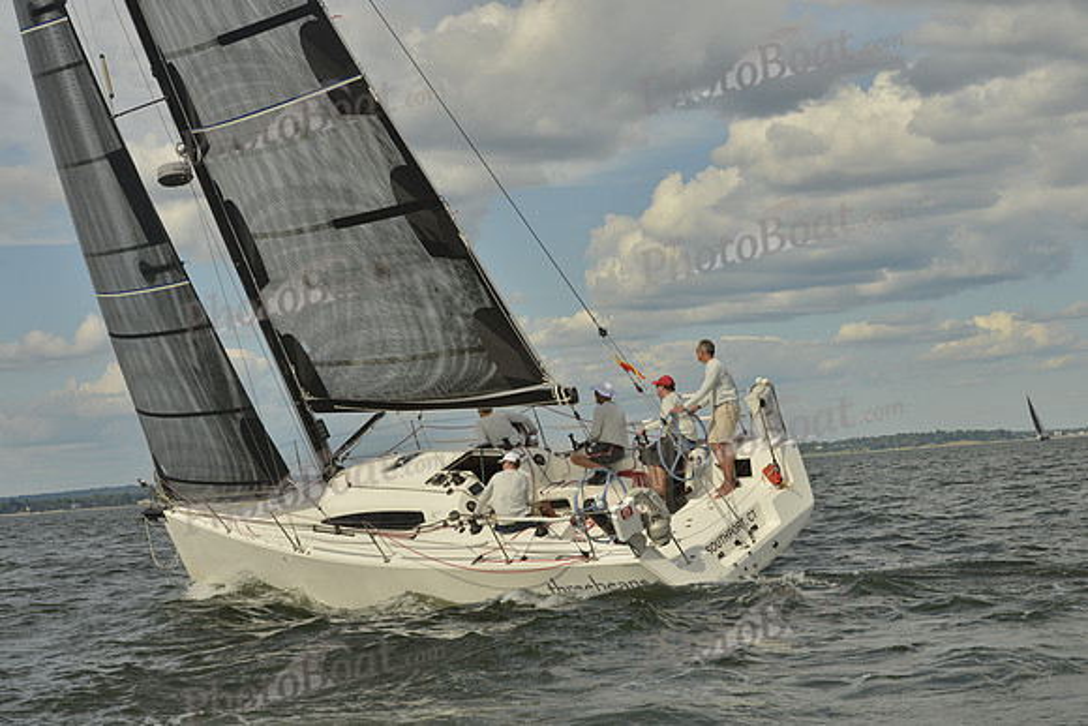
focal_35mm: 70
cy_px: 363
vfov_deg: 19.5
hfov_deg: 28.8
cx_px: 544
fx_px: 2116
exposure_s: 1/1000
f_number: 9
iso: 200
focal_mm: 70
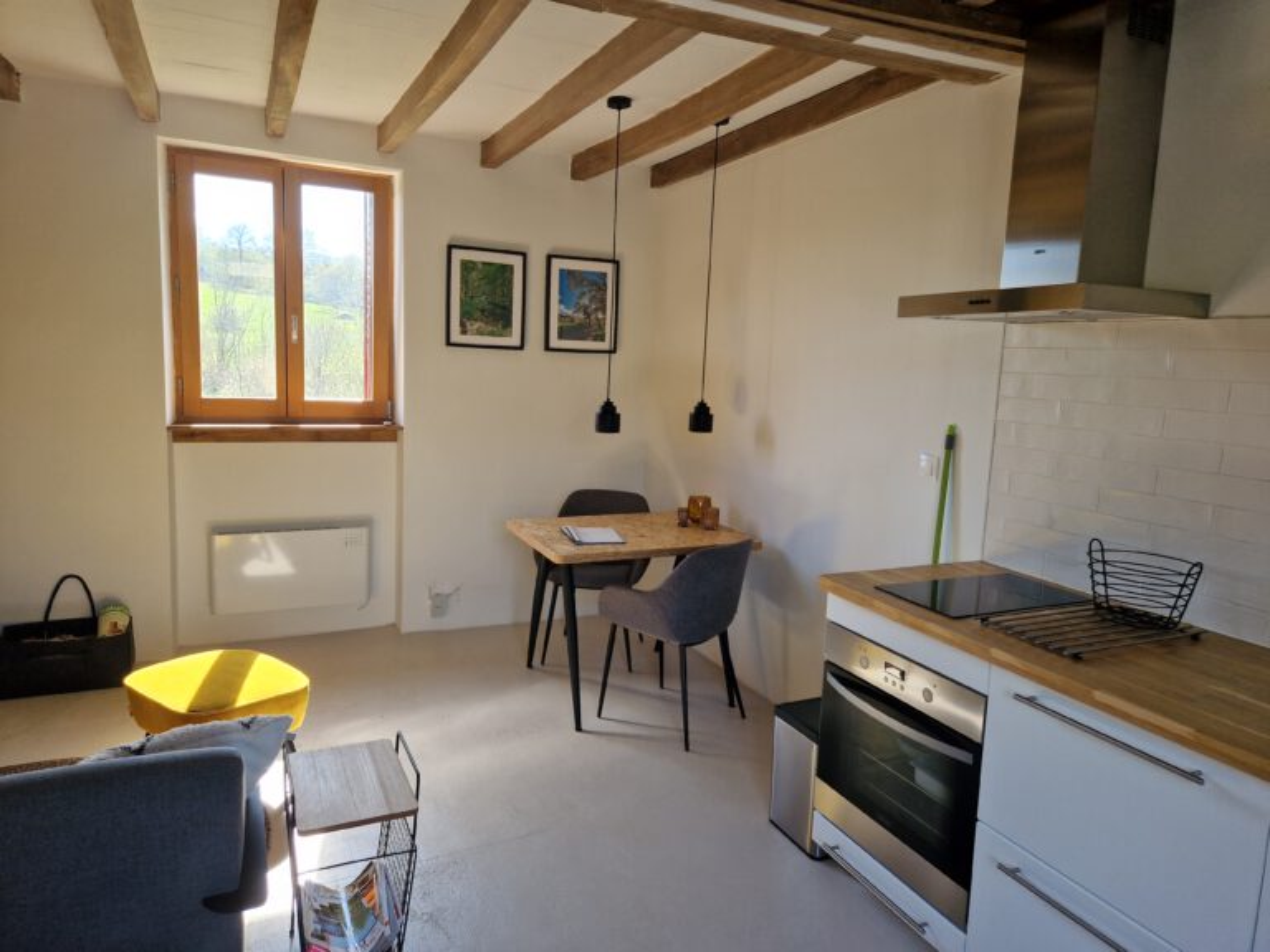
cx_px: 635
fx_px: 844
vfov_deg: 58.9
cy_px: 476
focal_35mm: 23
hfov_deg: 73.9
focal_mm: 5.4
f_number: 1.8
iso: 50
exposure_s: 1/180
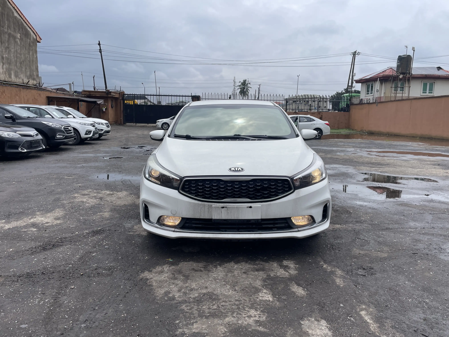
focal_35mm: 26
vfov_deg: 53.1
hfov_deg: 67.3
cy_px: 168
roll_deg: -0.7
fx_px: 337
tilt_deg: -9.4
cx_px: 224
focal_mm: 4.2
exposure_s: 1/3509
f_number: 1.6
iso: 32
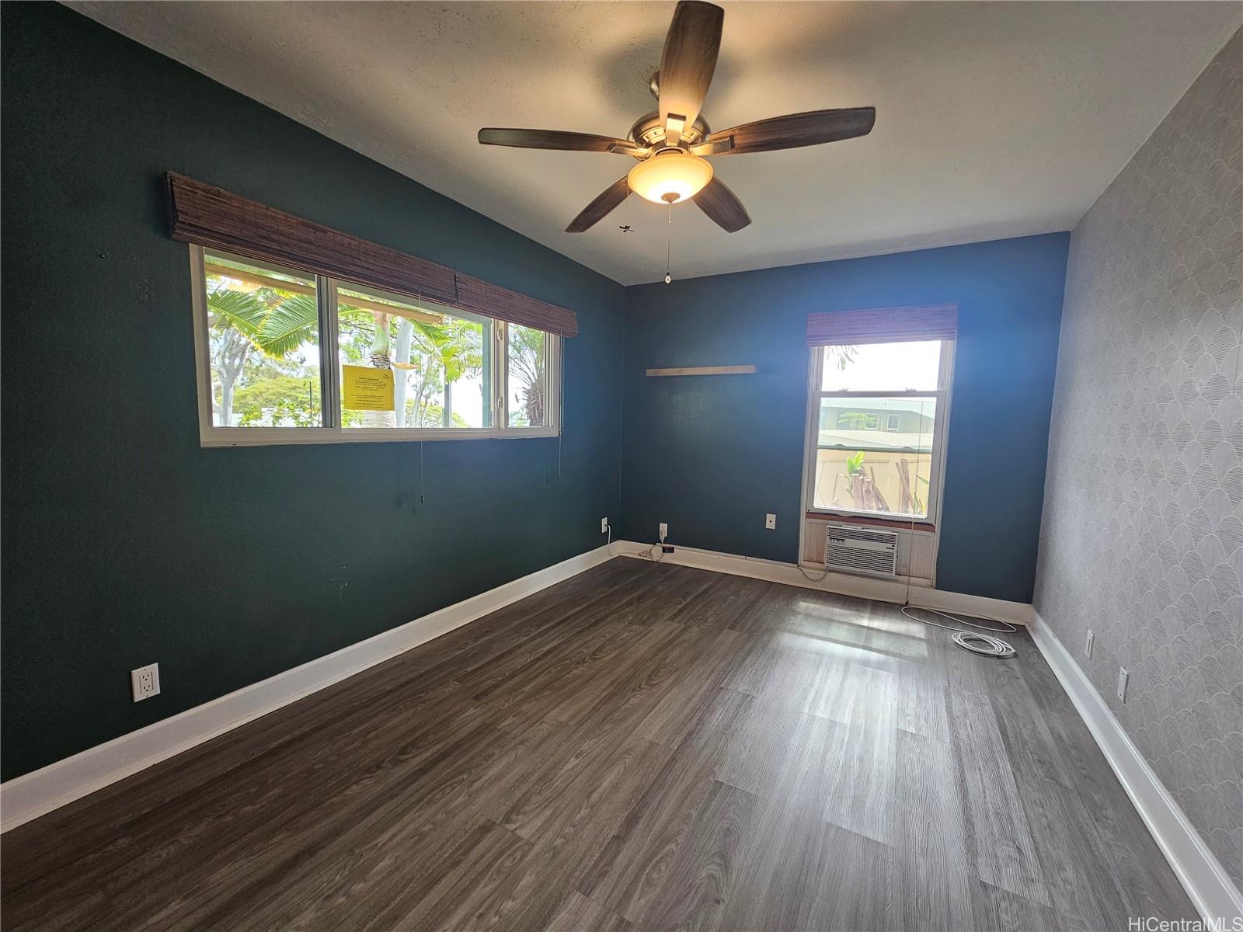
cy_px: 466
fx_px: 467
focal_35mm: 13
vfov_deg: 89.9
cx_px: 622
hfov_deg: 106.2
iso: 100
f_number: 2.2
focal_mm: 2.2
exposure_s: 1/60
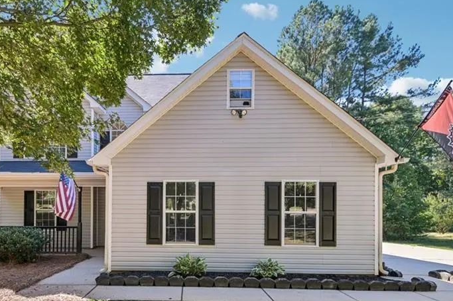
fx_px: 264
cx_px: 176
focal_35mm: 21
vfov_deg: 59.3
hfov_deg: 80.1
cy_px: 167
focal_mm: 14
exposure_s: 1/30
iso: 64
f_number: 8
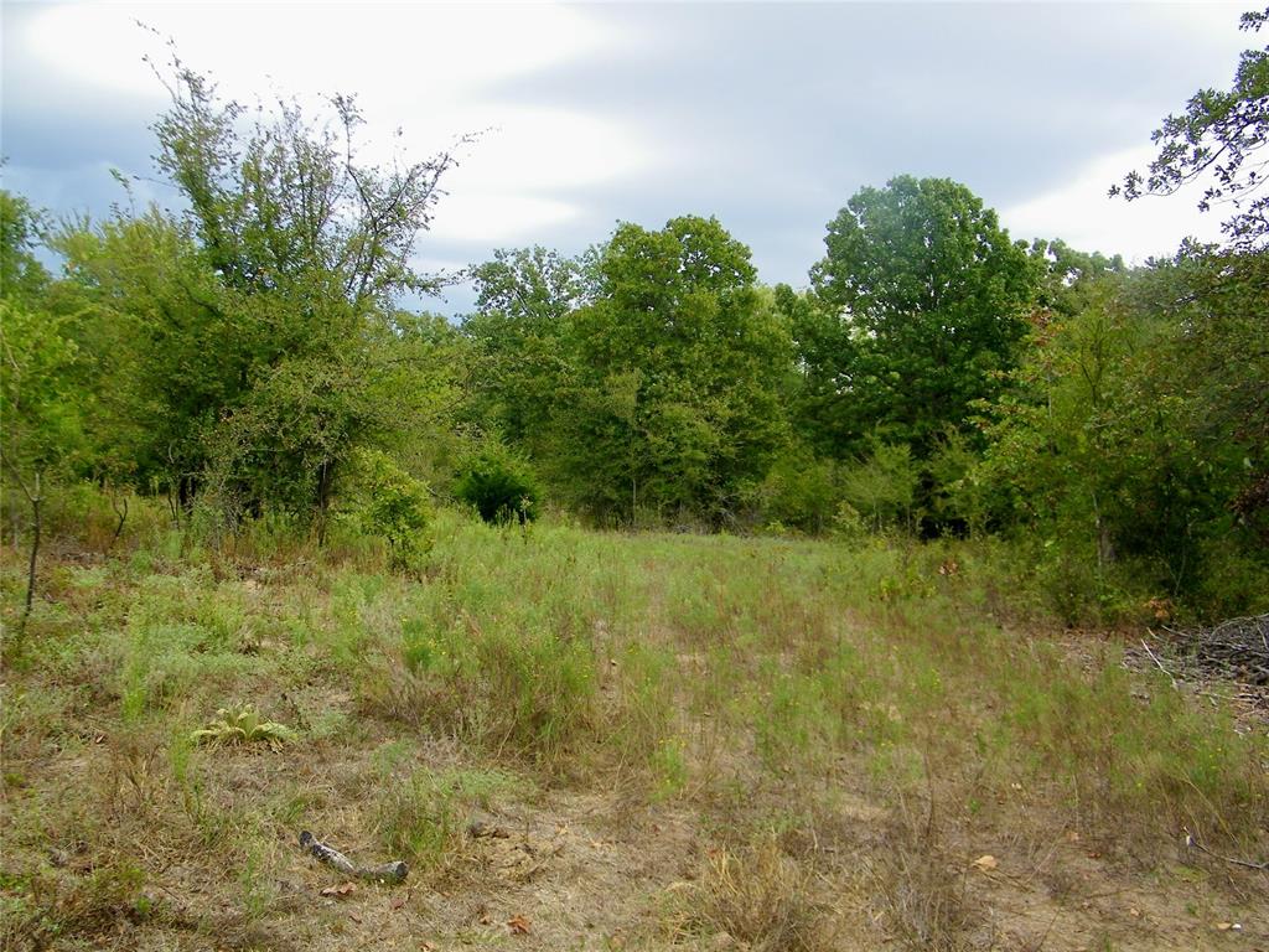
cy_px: 476
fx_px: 1173
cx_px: 634
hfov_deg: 56.8
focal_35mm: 32
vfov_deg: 44.2
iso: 80
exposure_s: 1/200
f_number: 3.6
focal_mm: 5.8
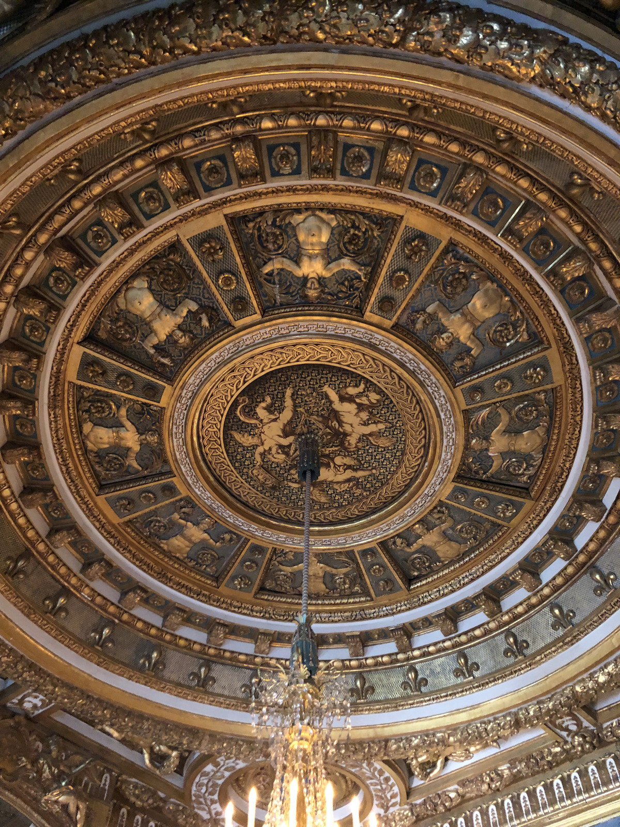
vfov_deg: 63.4
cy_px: 414
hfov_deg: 49.7
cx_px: 310
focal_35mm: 28
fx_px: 669
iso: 100
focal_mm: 4
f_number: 1.8
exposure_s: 1/4
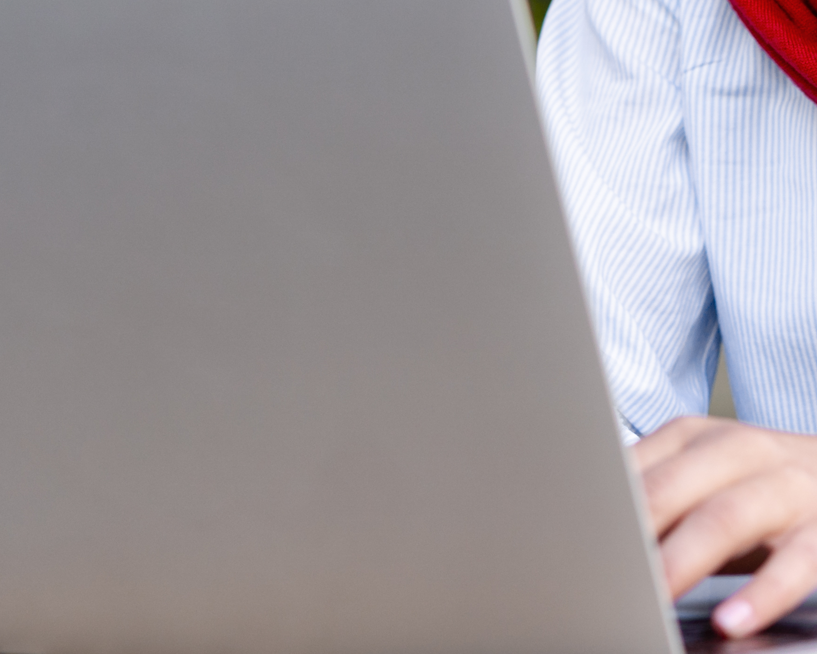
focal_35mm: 177
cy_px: -260
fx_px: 4280
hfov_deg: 10.9
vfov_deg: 8.6
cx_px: 656
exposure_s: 1/320
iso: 200
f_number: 3.5
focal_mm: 55
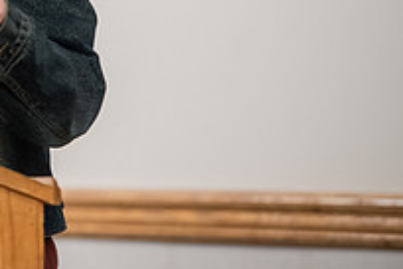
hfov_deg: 4.5
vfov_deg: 3.0
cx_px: -168
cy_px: -80
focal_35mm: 454
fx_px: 5082
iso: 2500
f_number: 2.8
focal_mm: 160
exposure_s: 1/200
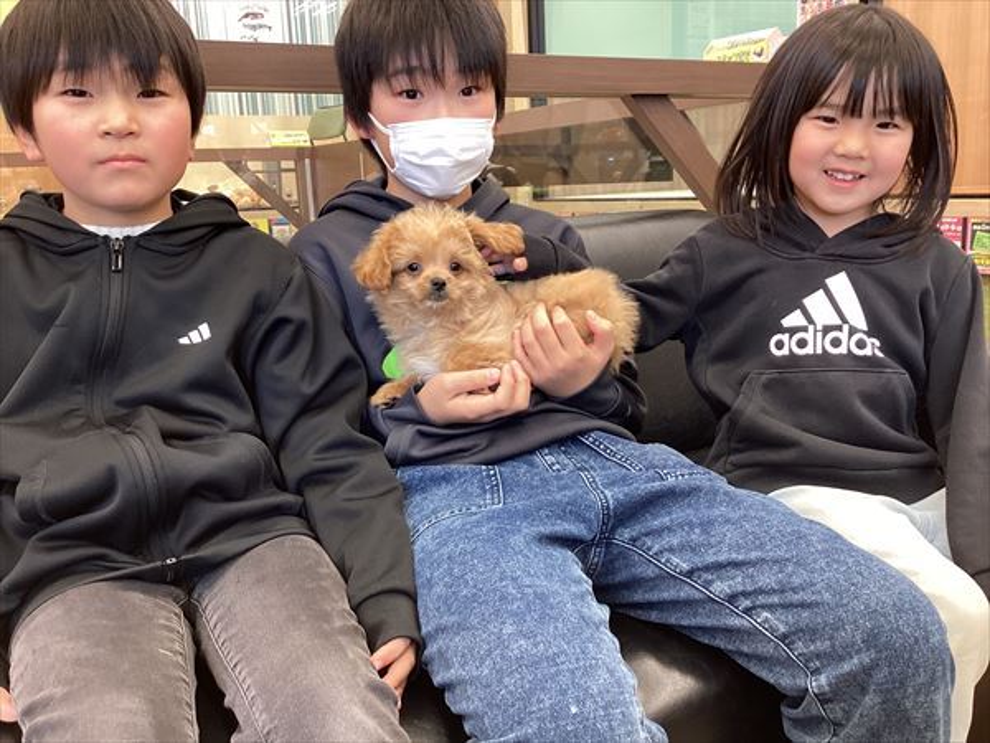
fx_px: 887
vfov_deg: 45.4
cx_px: 495
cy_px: 372
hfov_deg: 58.4
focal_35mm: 31
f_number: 2.4
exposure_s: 1/60
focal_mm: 3.3
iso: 100
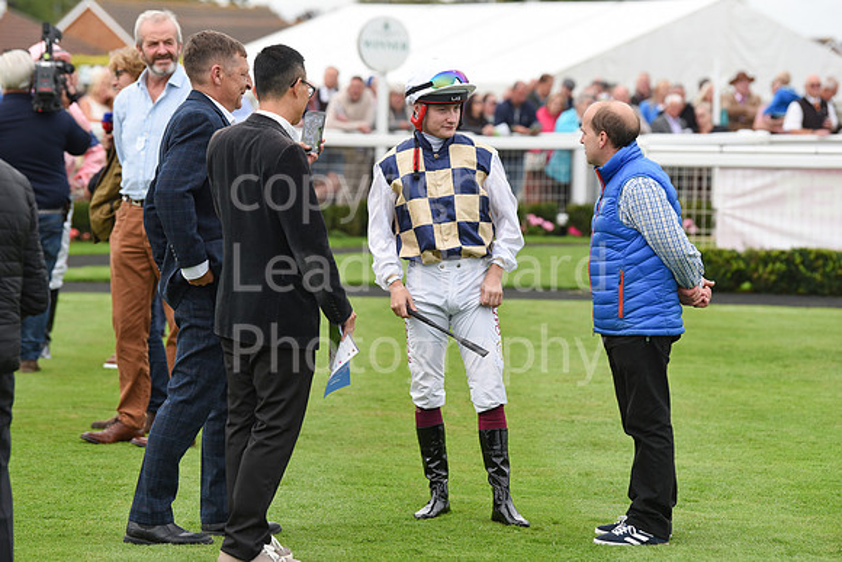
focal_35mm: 150
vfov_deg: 9.2
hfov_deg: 13.7
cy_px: 281
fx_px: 3509
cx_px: 421
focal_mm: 150
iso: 640
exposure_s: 1/1600
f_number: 4.5
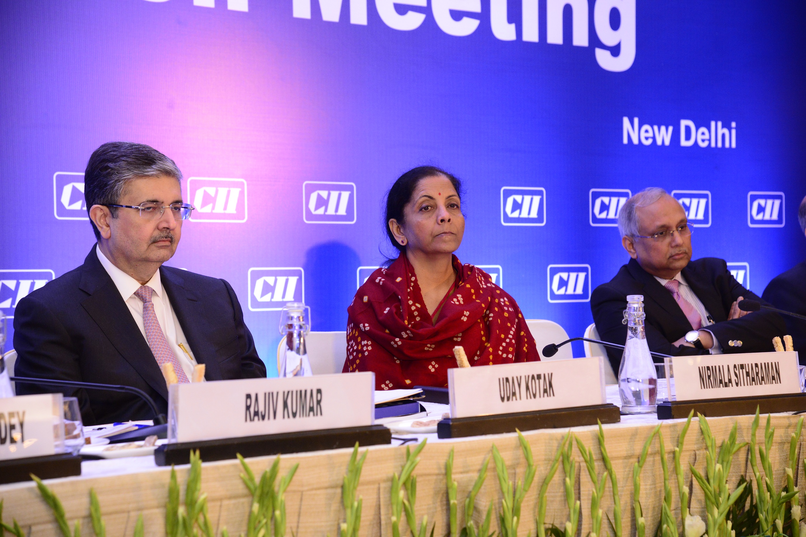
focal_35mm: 82
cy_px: 268
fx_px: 1836
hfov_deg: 24.8
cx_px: 403
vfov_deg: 16.7
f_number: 5.6
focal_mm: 82
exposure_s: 1/125
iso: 3200
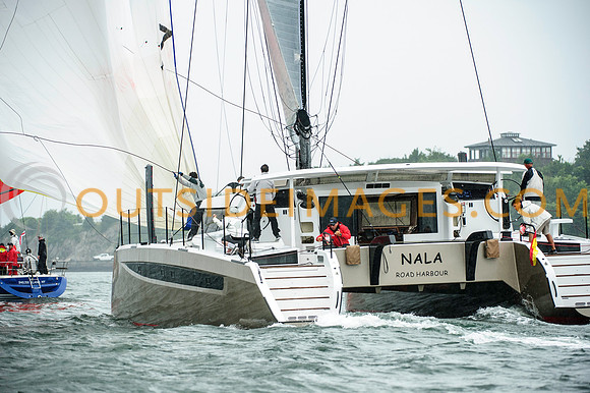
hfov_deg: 10.0
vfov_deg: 6.7
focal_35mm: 206
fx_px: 3375
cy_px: 196
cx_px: 295
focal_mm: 200
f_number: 5
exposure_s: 1/1250
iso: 640
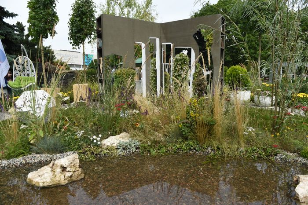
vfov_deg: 53.1
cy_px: 102
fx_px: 205
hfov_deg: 73.8
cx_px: 154
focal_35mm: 24
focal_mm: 24
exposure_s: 1/1250
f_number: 5
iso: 250
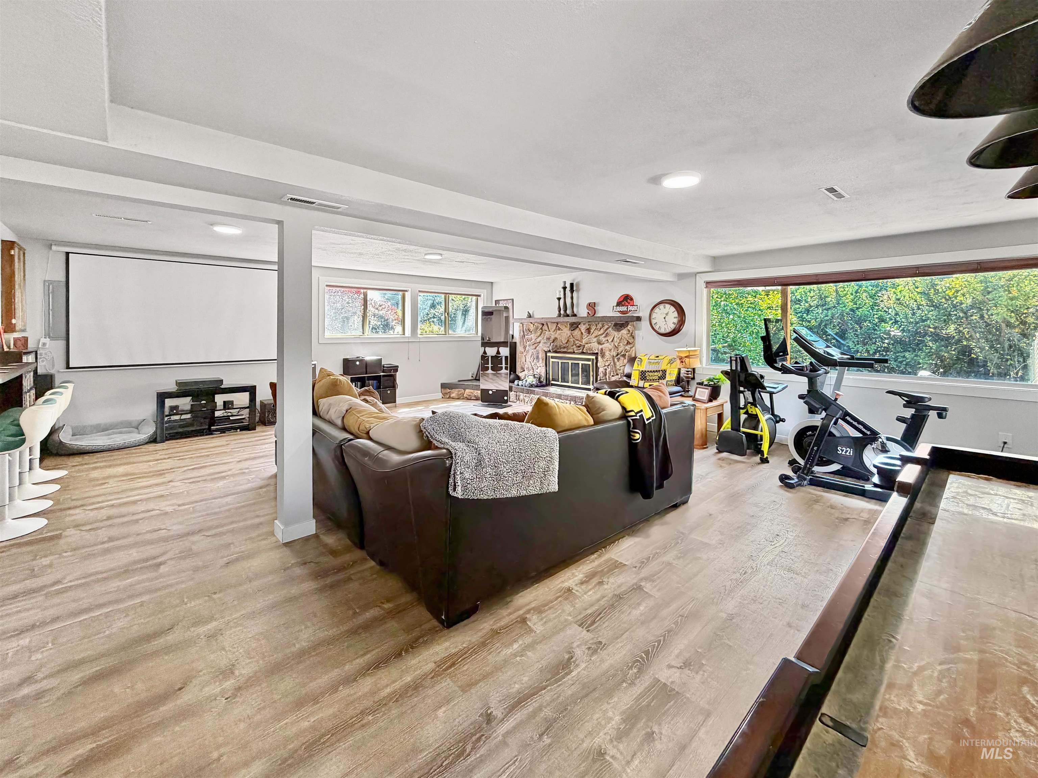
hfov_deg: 102.1
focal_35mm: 14
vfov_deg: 85.7
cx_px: 519
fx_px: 420
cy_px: 389
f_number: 2.2
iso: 200
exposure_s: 1/60
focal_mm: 2.22
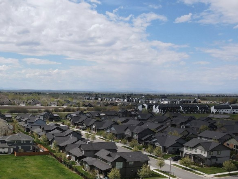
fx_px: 289
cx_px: 43
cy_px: 145
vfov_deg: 33.3
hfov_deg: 42.5
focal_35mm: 42
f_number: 2.8
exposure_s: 1/1000
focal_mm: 4.5
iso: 100
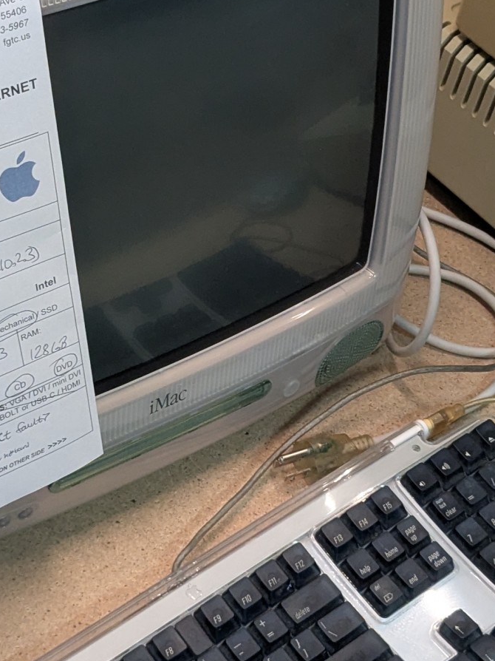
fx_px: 1106
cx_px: 208
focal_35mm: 58
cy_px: 395
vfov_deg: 33.1
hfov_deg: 25.2
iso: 334
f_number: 1.73
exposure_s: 1/120
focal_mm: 4.38
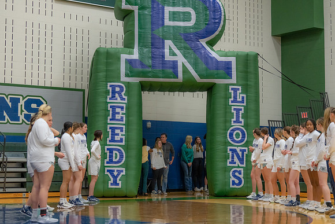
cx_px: 168
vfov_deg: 18.9
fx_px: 671
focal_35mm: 72
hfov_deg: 28.0
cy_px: 112
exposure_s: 1/400
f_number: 2.8
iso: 2000
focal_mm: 70
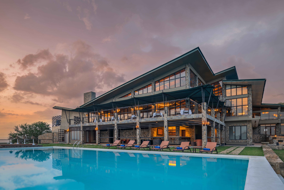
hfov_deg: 86.9
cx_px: 142
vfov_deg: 64.6
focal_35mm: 19
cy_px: 95
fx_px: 150
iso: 32
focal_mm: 19
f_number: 8
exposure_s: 1/1.67
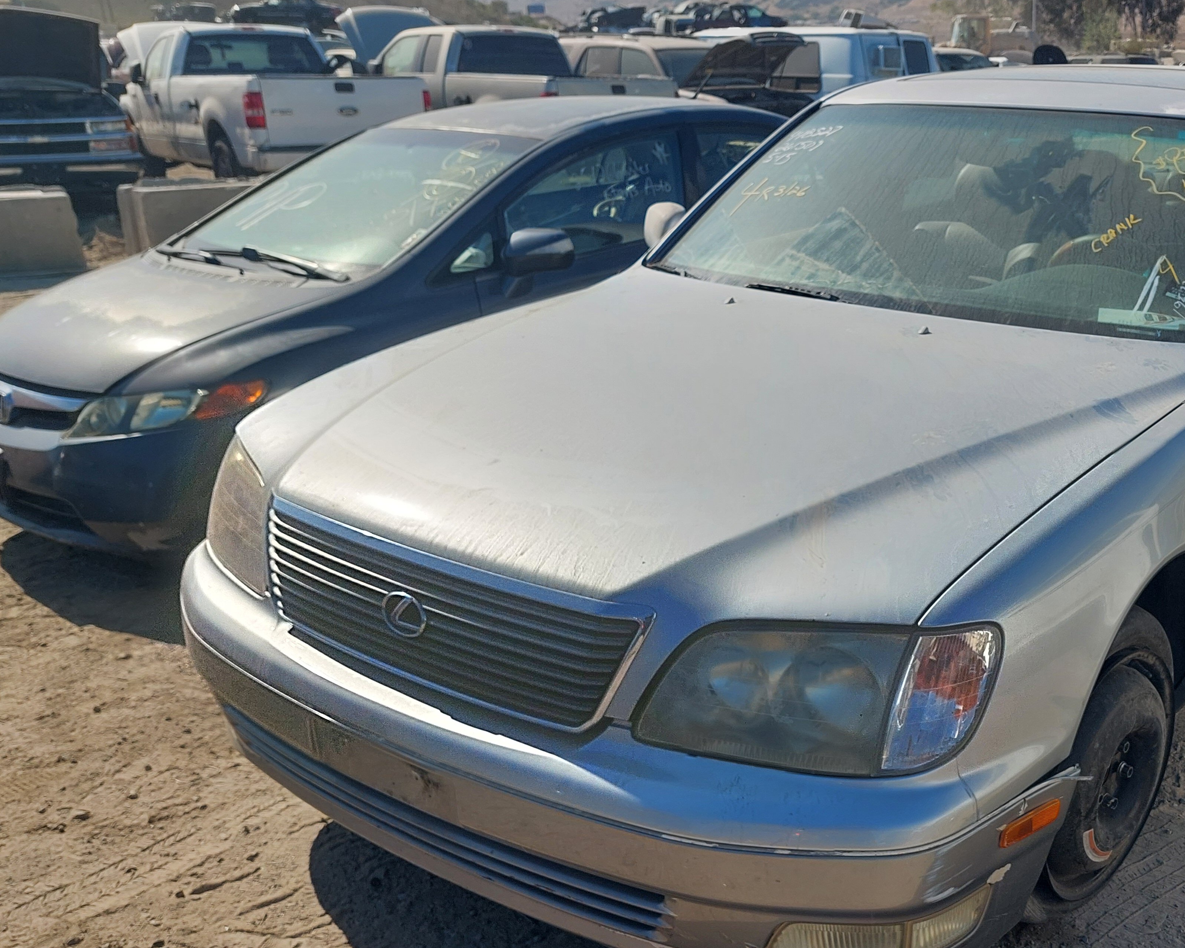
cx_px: 841
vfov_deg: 43.1
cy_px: 585
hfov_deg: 51.3
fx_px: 1192
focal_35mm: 34
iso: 40
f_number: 1.8
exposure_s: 1/1460
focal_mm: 5.23
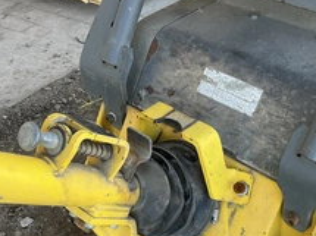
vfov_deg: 26.5
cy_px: 191
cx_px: 210
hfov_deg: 35.2
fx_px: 493
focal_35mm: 54
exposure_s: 1/122
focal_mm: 3
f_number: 1.8
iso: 25
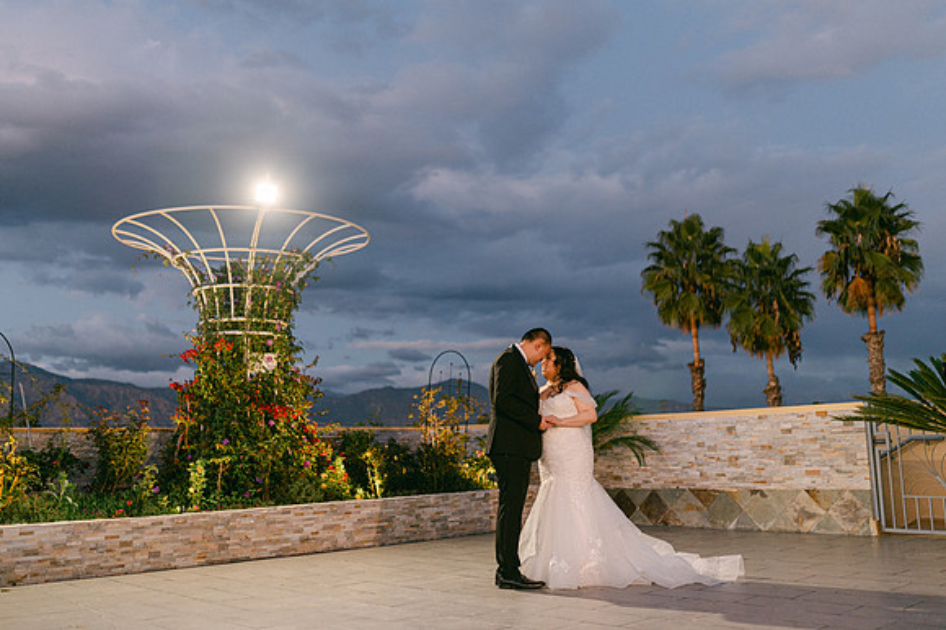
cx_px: 458
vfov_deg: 36.7
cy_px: 305
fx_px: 949
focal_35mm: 36
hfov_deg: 53.0
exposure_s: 1/125
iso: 250
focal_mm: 35
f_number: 1.4
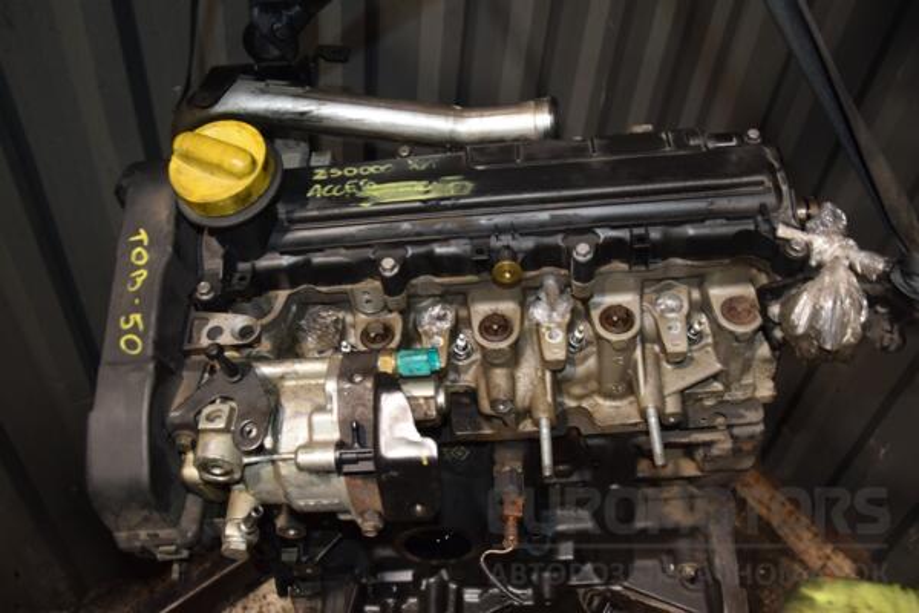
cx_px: 460
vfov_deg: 41.7
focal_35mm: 32
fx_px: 804
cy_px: 306
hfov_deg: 59.5
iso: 800
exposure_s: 1/60
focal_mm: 21
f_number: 5
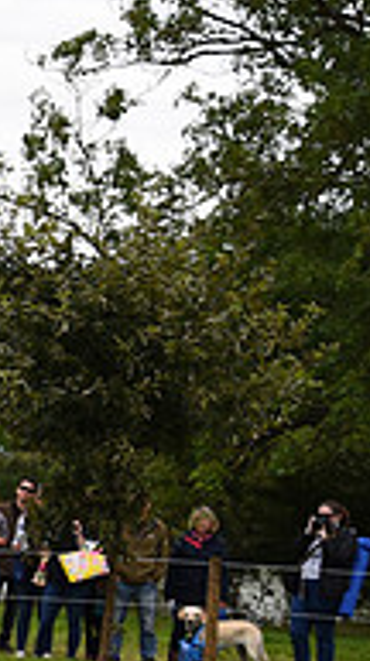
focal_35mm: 145
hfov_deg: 7.8
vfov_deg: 14.8
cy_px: 456
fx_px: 2539
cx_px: -466
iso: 720
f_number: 5.6
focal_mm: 46
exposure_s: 1/1250
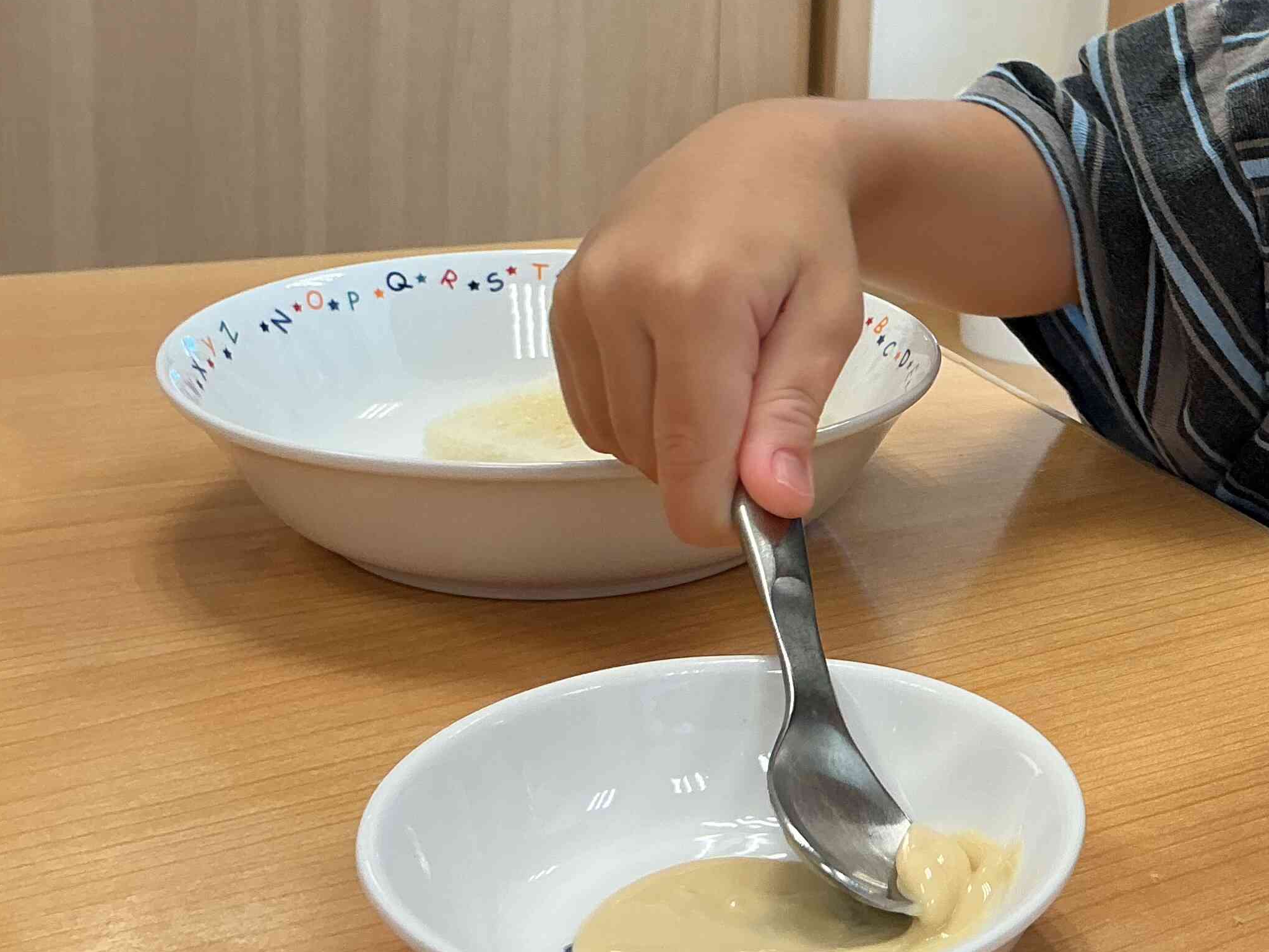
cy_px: 255
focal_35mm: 57
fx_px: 2090
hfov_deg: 31.5
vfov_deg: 25.4
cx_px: 1234
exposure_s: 1/120
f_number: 1.8
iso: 50
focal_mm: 3
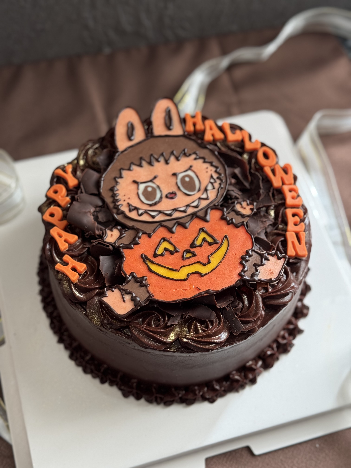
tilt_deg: -61.0
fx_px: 649
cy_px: 234
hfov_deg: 30.3
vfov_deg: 39.7
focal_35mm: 48
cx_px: 176
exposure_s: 1/60
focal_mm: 6.76
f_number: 1.78
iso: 200
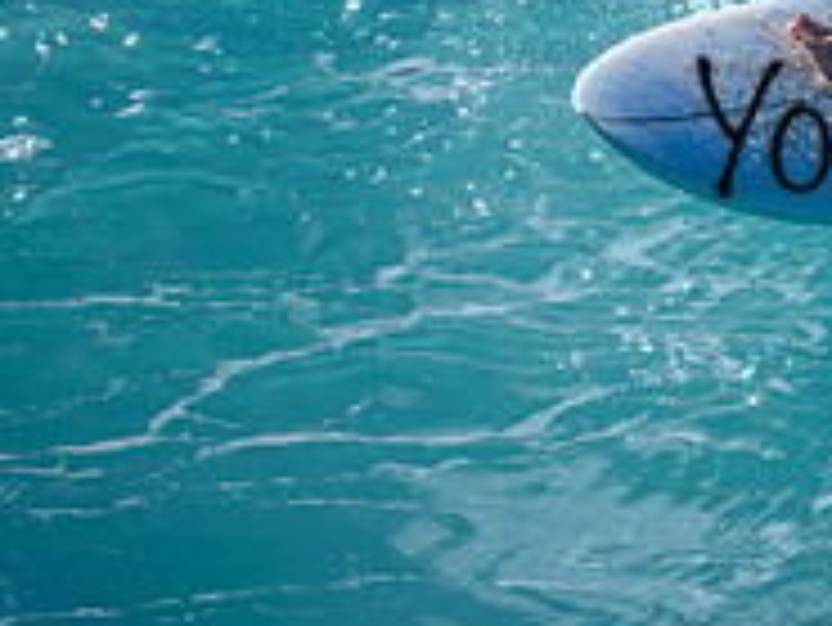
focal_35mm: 2811
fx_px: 67607
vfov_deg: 0.5
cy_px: -56
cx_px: 1371
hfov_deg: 0.7
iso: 250
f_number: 6.3
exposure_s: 1/2500
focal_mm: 800
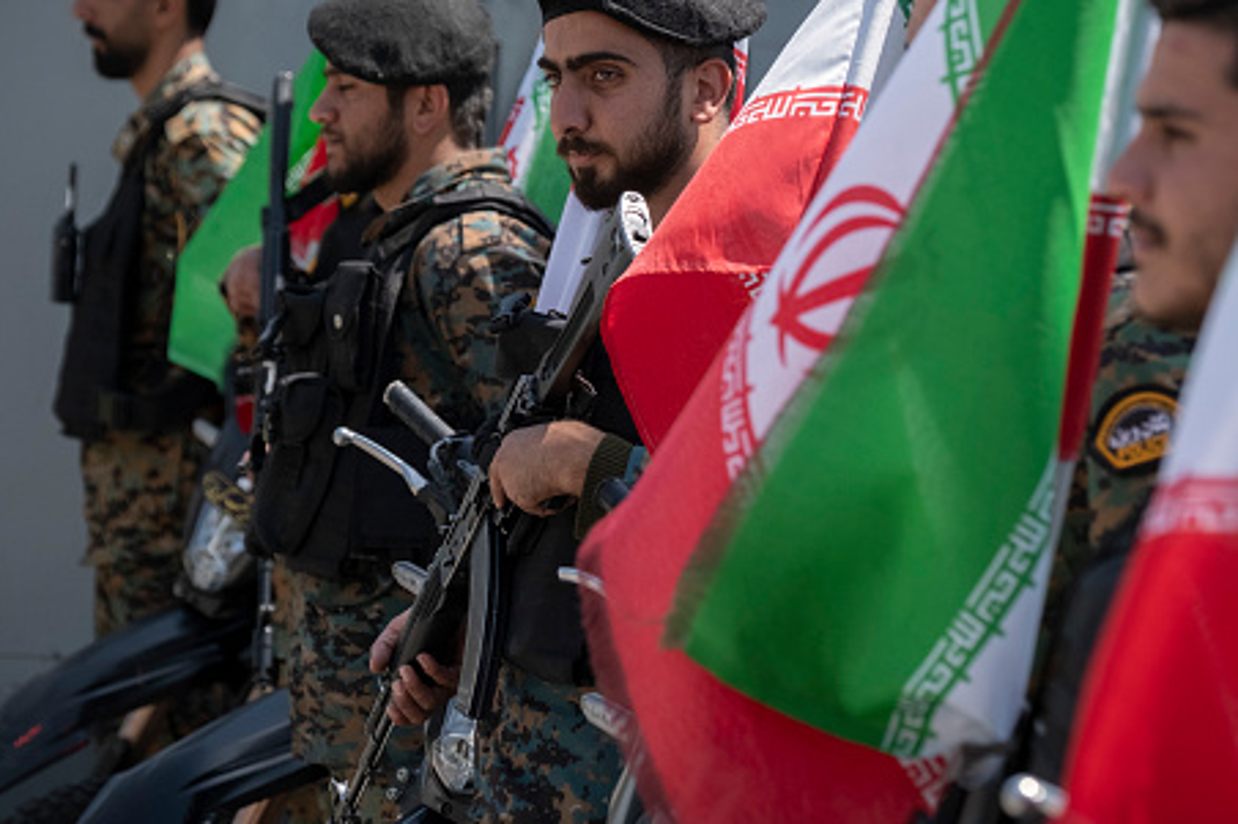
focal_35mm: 201
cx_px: 641
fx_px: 6909
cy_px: 359
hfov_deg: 10.2
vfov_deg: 6.8
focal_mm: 102.2
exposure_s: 1/1600
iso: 640
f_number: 4
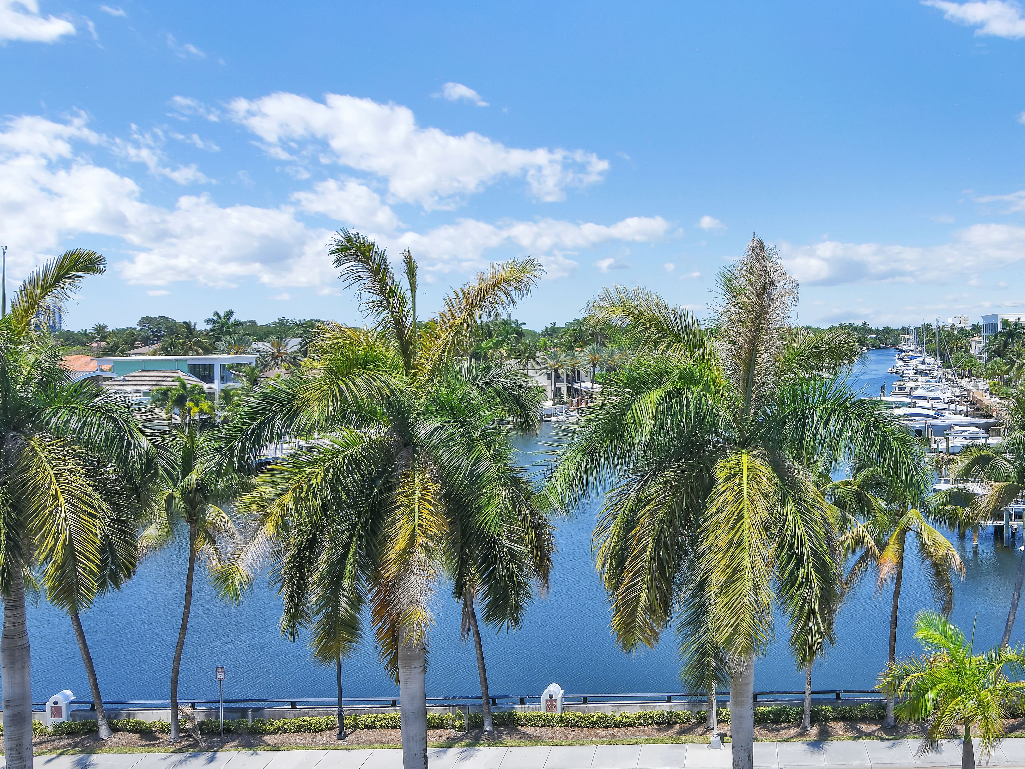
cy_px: 340
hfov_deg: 53.3
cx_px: 747
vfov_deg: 42.9
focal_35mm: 33
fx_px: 977
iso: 200
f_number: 11
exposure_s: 1/250
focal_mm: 22
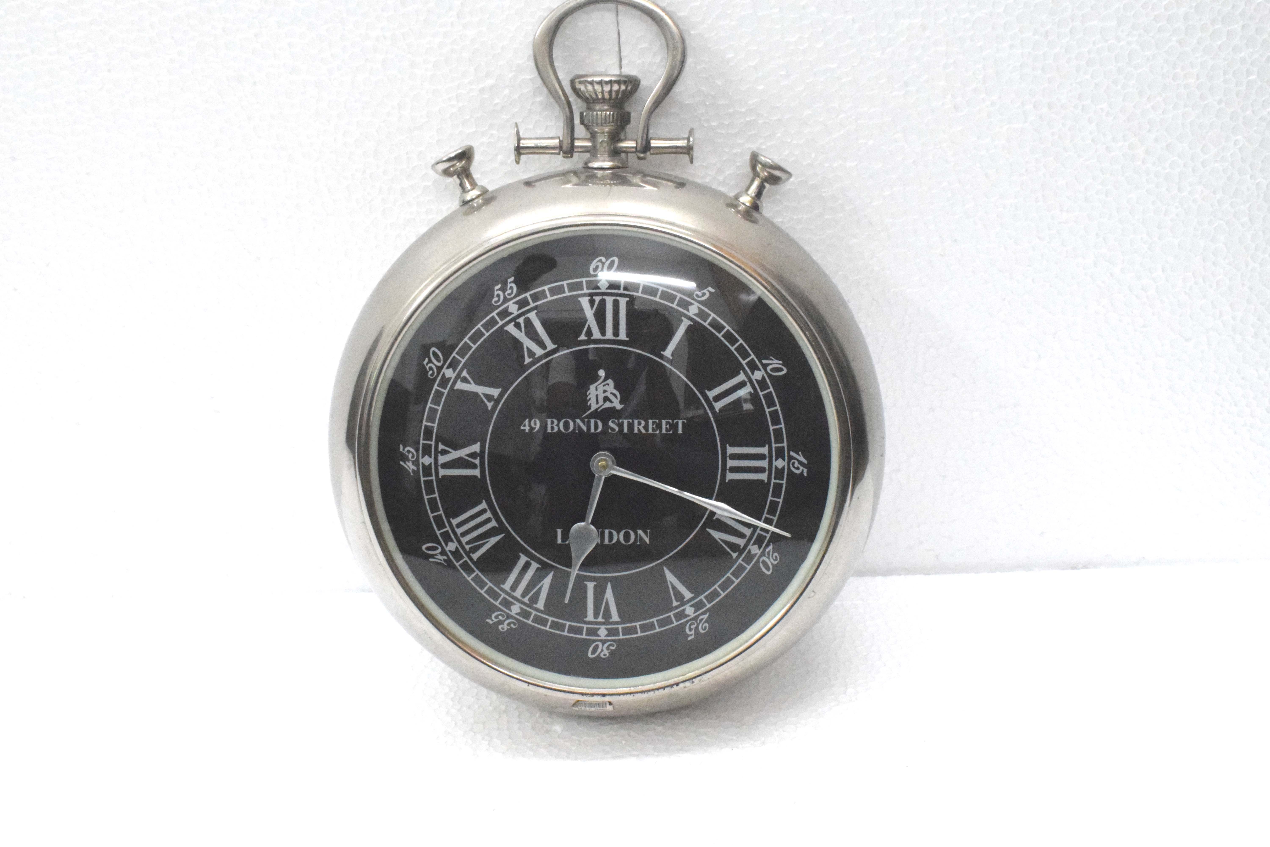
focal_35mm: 46
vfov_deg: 28.9
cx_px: 635
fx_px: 1640
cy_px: 424
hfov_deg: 42.3
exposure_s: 1/60
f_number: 14
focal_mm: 31
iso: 8000
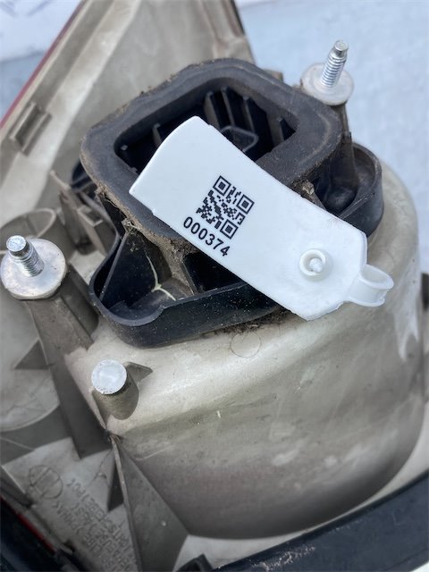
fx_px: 430
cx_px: 214
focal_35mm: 26
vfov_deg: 67.3
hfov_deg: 53.1
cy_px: 286
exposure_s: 1/597
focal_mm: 4.25
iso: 32
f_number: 1.8
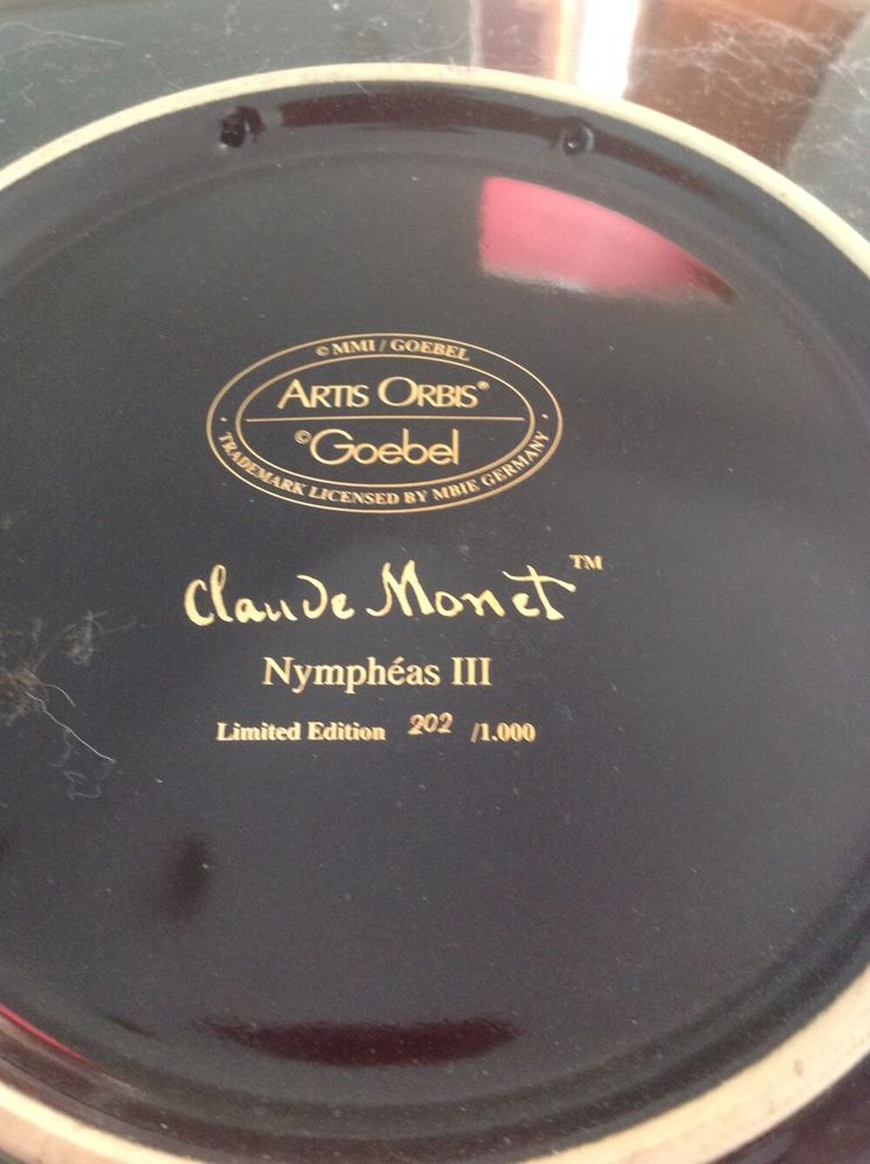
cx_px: 435
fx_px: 1176
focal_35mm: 35
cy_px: 582
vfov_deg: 52.7
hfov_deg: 40.6
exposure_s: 1/15
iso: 250
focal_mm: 4.28
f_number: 2.4
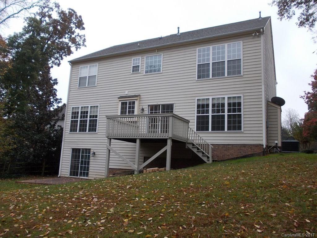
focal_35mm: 28
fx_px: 256
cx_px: 158
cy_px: 119
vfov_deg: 49.7
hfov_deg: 63.4
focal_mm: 4
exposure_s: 1/60
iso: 80
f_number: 2.7
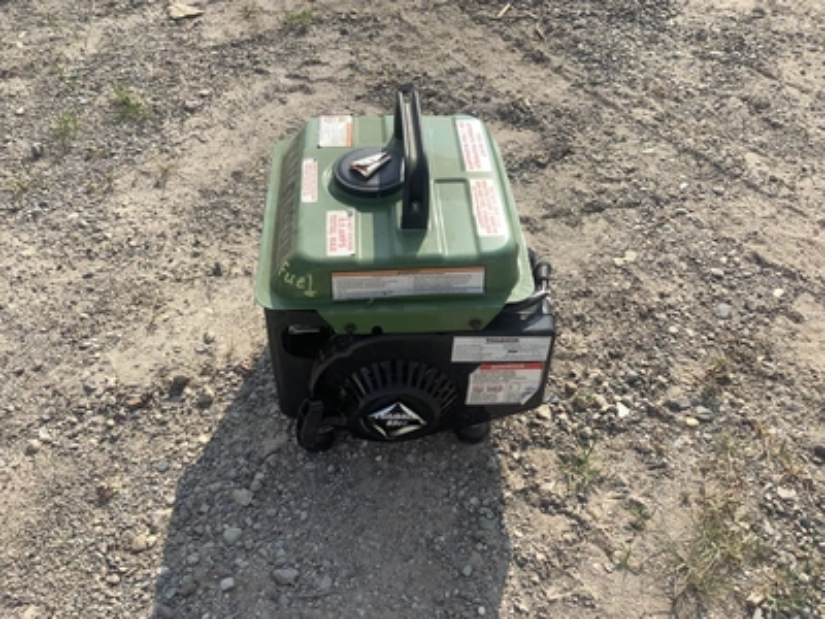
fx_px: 739
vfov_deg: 45.4
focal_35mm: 31
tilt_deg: -45.0
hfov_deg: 58.4
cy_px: 310
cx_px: 412
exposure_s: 1/1087
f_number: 2.4
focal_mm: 3.3
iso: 25
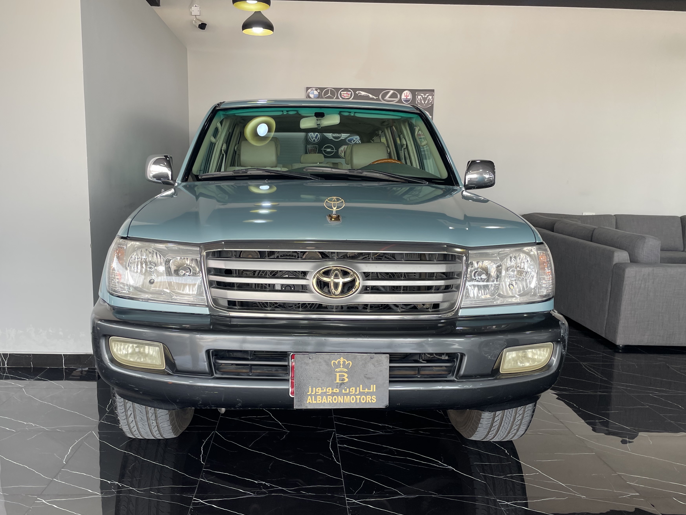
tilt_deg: -11.3
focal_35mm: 30
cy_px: 293
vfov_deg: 46.7
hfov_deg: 59.8
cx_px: 305
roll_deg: -0.4
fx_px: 595
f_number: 1.6
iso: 32
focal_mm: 4.2
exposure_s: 1/135
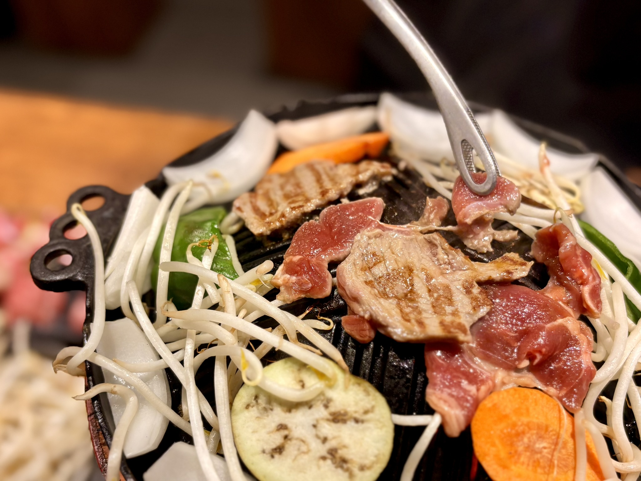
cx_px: 320
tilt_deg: -54.0
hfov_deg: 67.3
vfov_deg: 53.1
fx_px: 481
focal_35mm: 26
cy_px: 240
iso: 100
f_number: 1.6
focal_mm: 5.96
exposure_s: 1/121
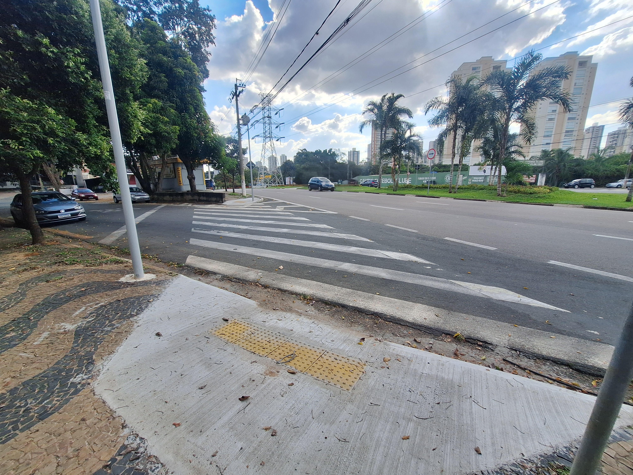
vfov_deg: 89.9
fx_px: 238
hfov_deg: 106.2
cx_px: 316
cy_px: 238
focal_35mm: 13
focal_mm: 1.74
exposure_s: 1/1198
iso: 40
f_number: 2.2
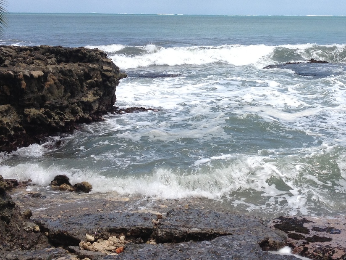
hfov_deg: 28.2
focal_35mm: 68
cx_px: 256
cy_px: 91
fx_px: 680
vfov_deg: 21.5
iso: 50
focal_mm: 4.28
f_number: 2.4
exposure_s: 1/1972
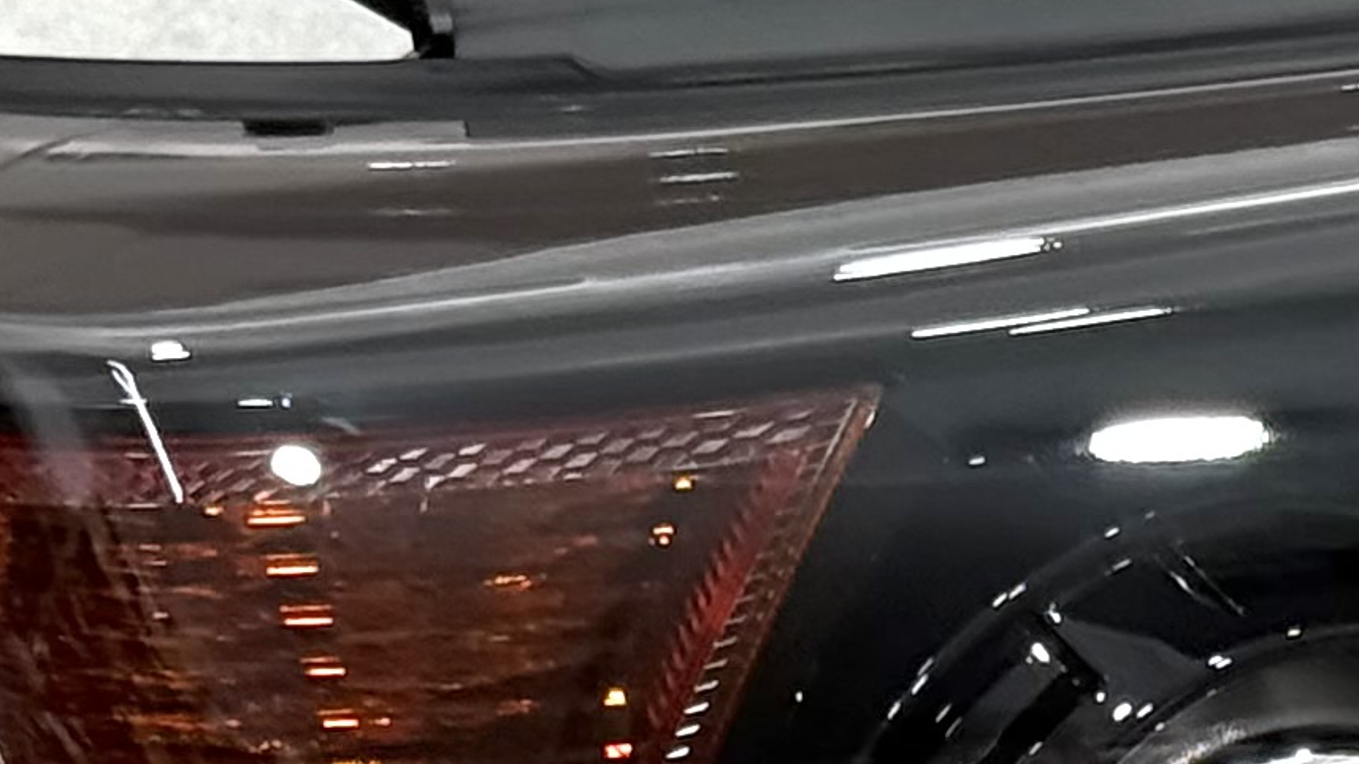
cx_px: 1535
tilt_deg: -36.3
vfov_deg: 4.9
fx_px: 8864
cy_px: 1289
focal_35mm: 246
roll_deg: -4.2
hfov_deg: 8.7
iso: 100
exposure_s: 1/242
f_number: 1.78
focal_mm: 6.76
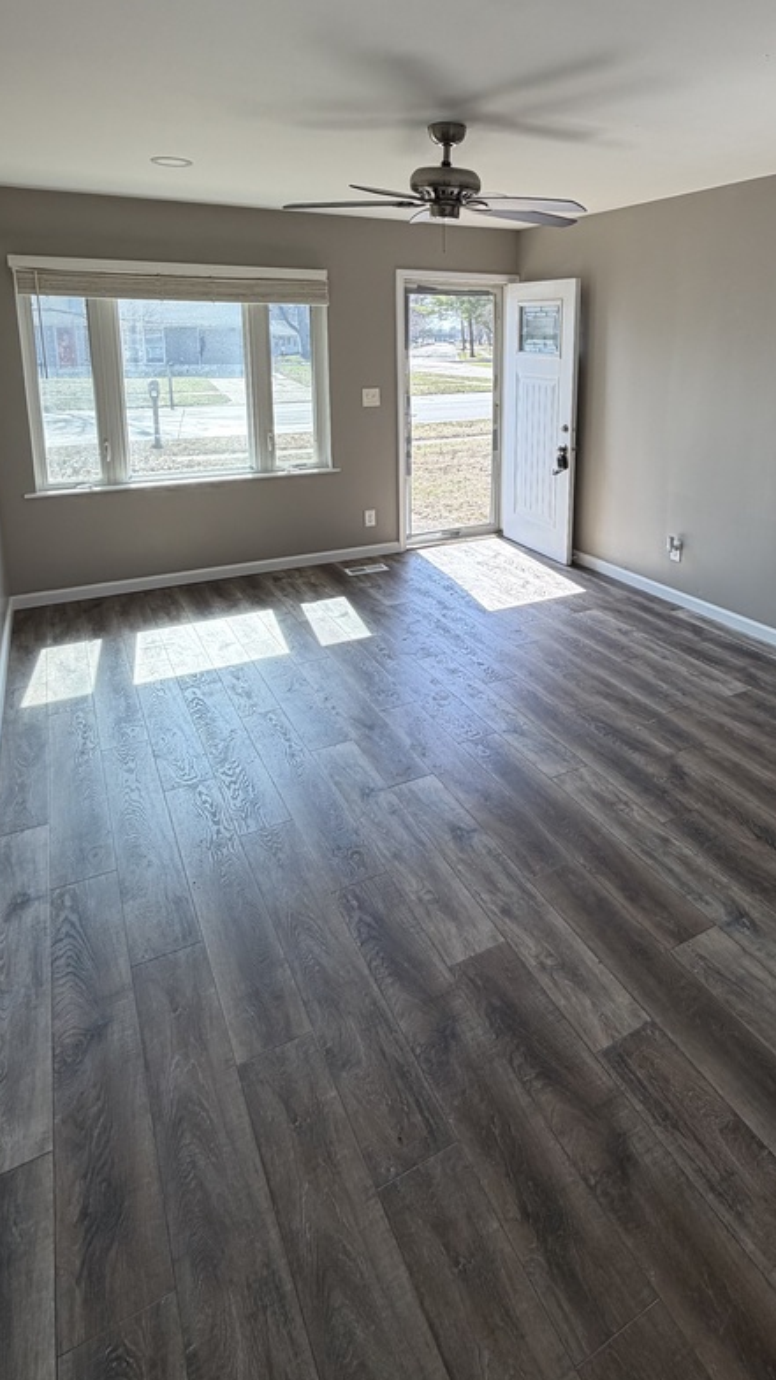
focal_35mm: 21
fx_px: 768
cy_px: 482
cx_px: 494
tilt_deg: -10.2
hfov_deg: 52.9
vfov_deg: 81.6
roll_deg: +0.9
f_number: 2.2
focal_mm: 2.22
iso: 64
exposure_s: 1/120
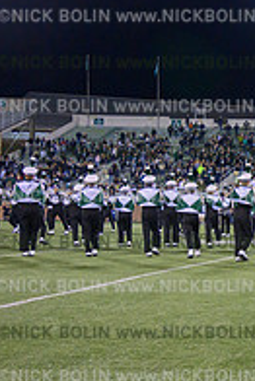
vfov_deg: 28.4
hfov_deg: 16.3
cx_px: 452
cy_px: 197
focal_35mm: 71
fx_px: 753
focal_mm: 24
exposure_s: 1/800
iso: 5000
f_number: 4
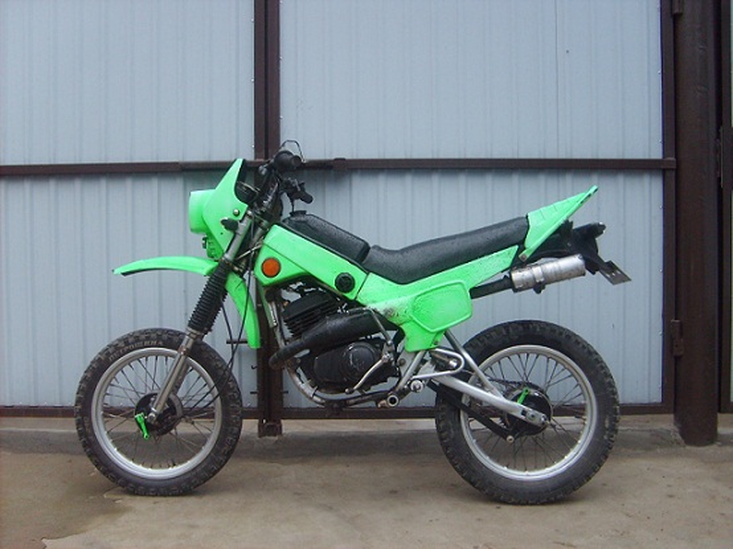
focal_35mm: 35
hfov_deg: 52.6
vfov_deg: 40.7
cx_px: 366
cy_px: 274
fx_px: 741
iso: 120
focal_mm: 5.8
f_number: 2.8
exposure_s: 1/30
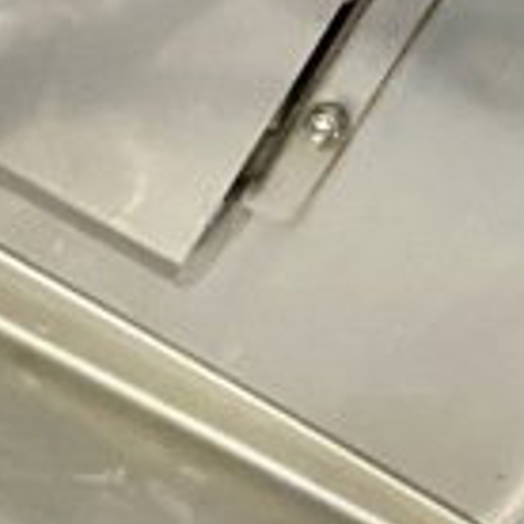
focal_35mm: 135
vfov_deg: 12.8
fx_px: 2312
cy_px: 530
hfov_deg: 11.5
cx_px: -562
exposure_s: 1/39
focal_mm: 4.25
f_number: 1.8
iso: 640
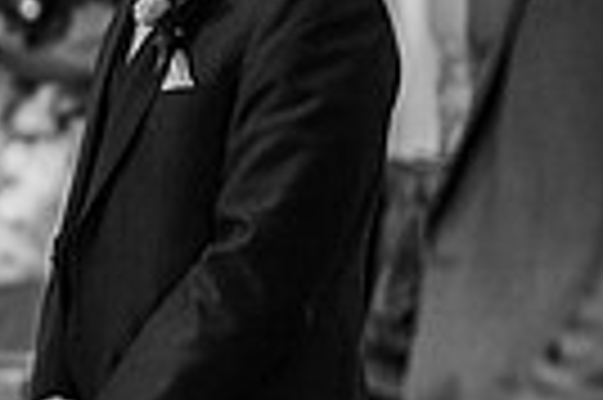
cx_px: -558
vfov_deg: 3.7
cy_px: 207
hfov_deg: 5.5
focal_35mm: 369
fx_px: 6173
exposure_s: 1/200
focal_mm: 85
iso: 720
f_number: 1.8
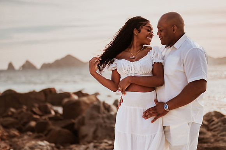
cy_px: 75
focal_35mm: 60
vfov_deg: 22.7
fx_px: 374
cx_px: 115
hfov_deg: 33.6
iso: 100
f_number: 1.4
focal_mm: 58
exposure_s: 1/8000
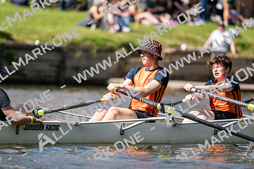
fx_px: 2118
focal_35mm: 300
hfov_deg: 6.9
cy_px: 84
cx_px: 127
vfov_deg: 4.6
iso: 500
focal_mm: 300
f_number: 4
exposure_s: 1/3200
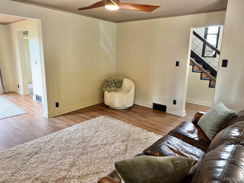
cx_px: 122
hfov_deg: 71.6
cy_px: 92
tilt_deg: -12.1
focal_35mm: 24
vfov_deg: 56.8
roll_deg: -0.9
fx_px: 169
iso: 200
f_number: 1.78
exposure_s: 1/75
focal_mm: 6.76
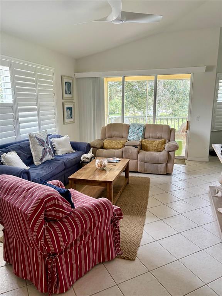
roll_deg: -0.5
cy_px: 148
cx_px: 111
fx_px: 222
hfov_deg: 53.1
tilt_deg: -11.5
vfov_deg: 67.3
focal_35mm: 26
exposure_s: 1/122
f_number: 1.6
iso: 100
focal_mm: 5.96
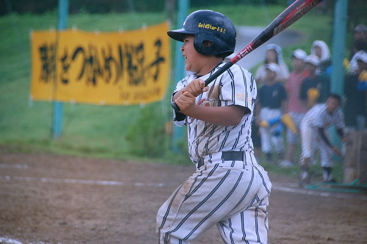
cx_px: 184
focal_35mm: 255
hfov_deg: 8.1
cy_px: 122
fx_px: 2597
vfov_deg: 5.4
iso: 560
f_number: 5.6
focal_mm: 170
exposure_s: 1/500
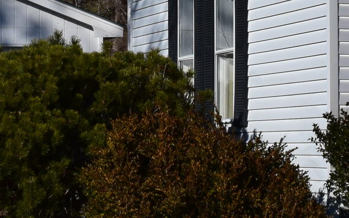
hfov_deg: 10.0
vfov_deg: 6.2
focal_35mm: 209
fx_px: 1983
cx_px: 310
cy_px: -96
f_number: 13
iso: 200
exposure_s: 1/800
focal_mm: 27
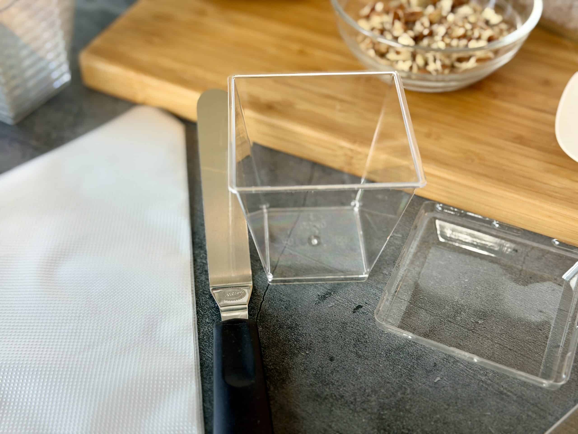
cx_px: 289
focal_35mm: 48
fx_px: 801
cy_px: 217
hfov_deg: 39.7
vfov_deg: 30.3
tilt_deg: -45.5
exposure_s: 1/121
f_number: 1.78
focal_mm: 6.76
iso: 80
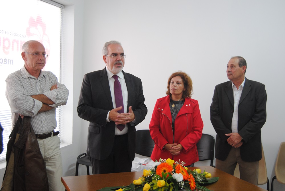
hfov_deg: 42.3
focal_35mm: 46
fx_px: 368
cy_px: 96
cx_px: 142
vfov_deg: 29.0
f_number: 4.2
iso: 400
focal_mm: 31
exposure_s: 1/30
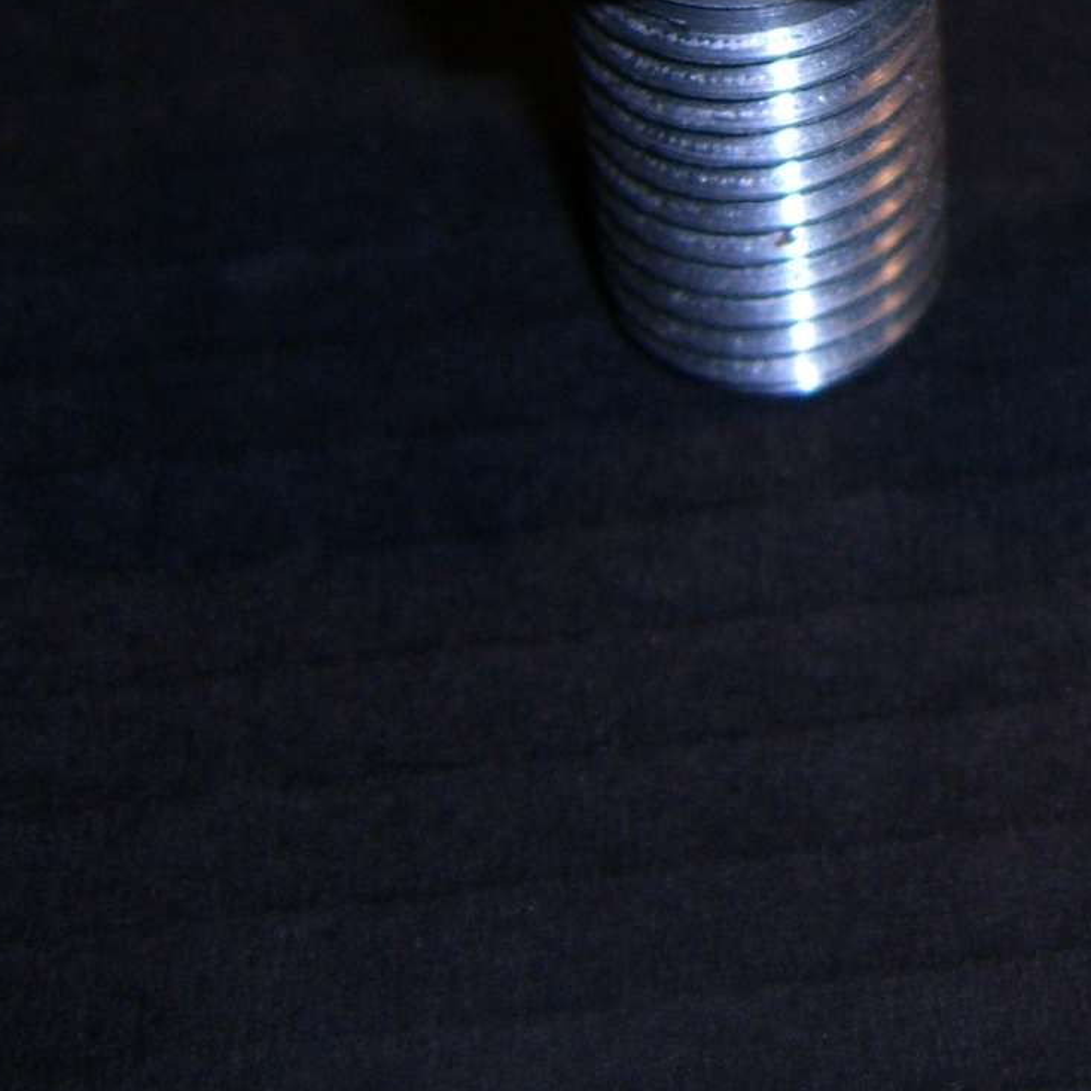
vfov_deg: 15.3
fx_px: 3922
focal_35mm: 110
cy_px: -199
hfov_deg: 15.3
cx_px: 1262
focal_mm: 7.9
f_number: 2.8
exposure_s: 1/60
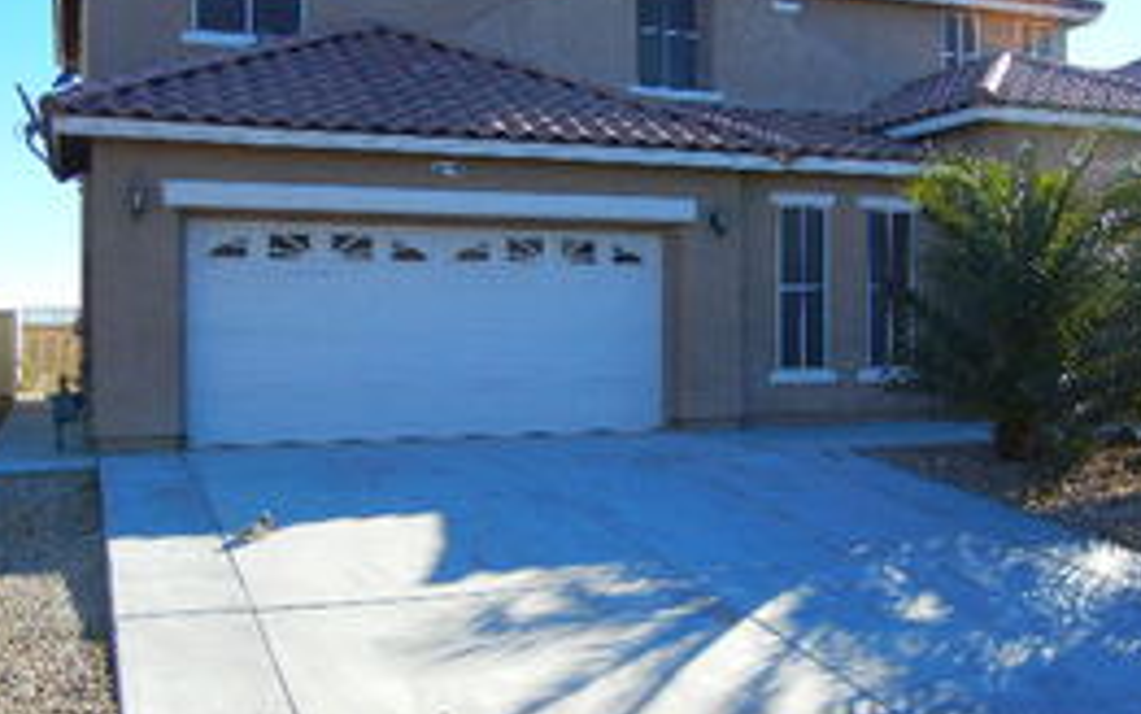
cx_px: 627
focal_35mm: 42
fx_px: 1307
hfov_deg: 47.1
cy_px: 327
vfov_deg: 30.6
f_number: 3.5
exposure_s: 1/900
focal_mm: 5.4
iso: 160
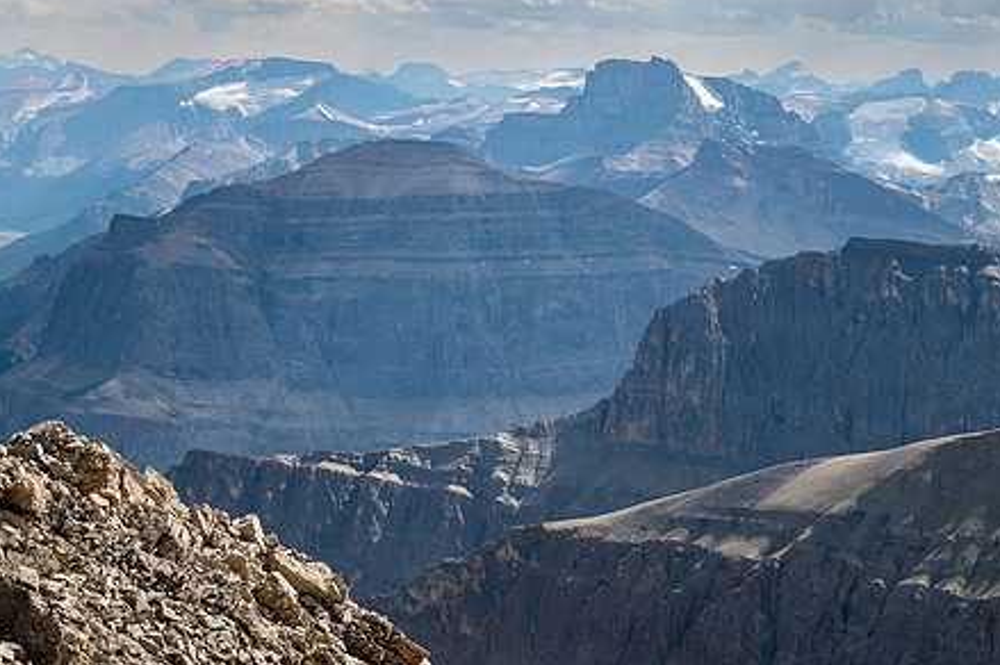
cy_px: 327
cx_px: 472
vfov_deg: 15.5
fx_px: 2443
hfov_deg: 23.1
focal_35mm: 88
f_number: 8
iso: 200
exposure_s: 1/250
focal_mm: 32
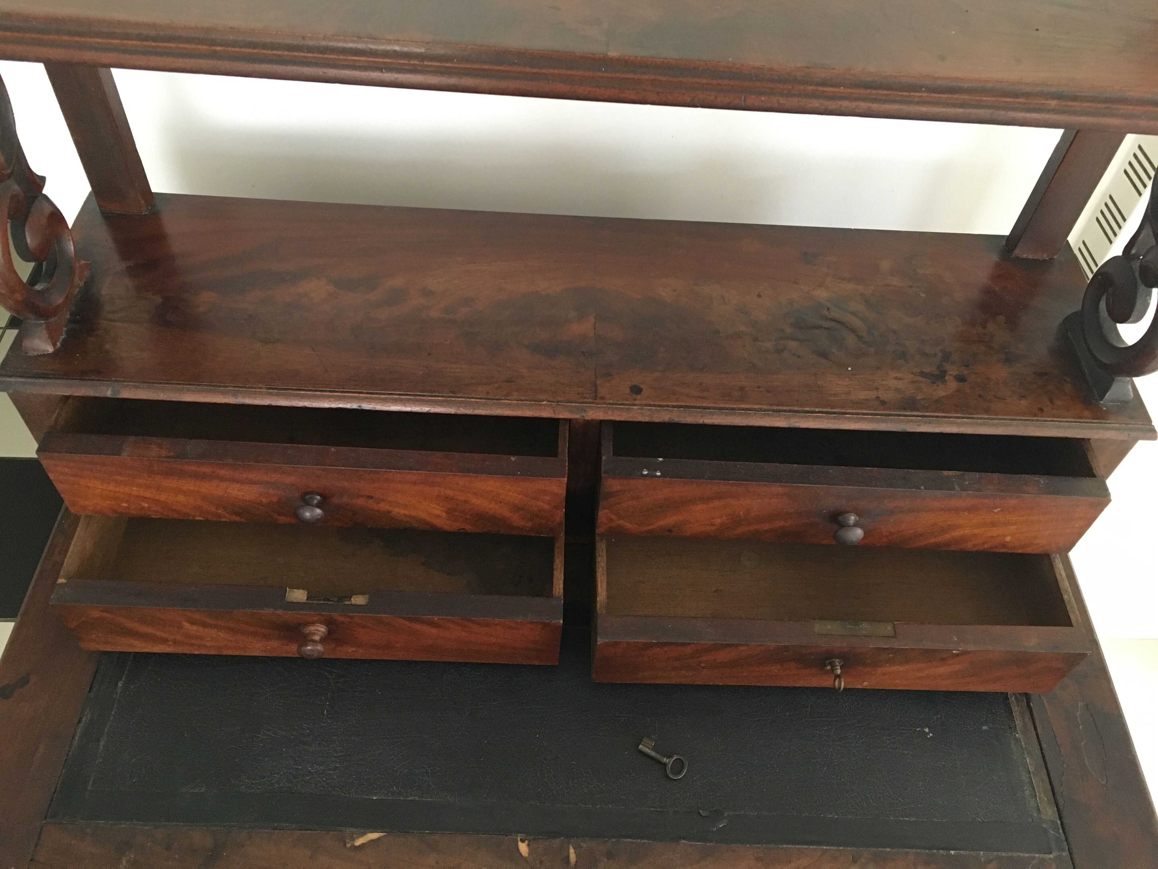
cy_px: 434
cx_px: 579
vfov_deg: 48.2
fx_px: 970
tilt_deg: -50.5
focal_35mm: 29
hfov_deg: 61.7
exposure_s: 1/25
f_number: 2.2
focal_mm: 4.15
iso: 200
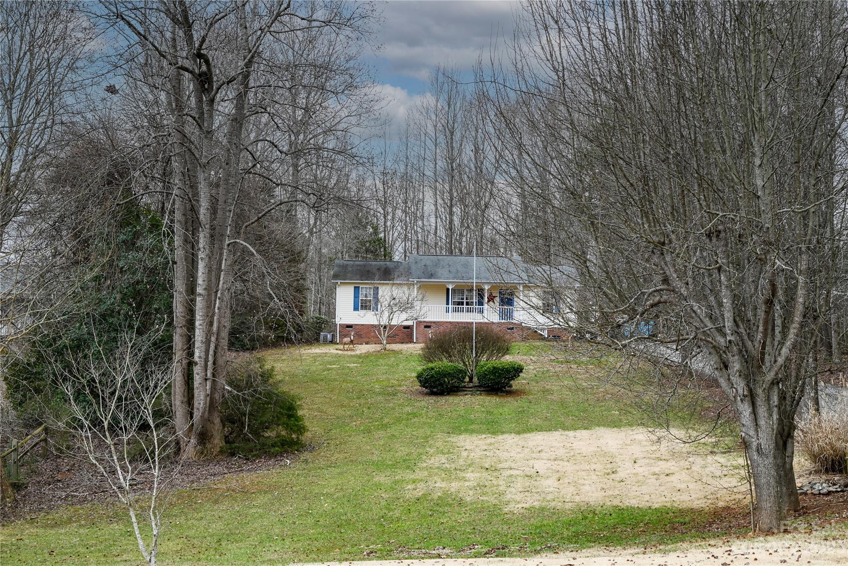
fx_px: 1178
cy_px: 283
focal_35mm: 50
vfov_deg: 27.0
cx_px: 424
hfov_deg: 39.6
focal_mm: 50
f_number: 6.3
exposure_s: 1/250
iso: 320
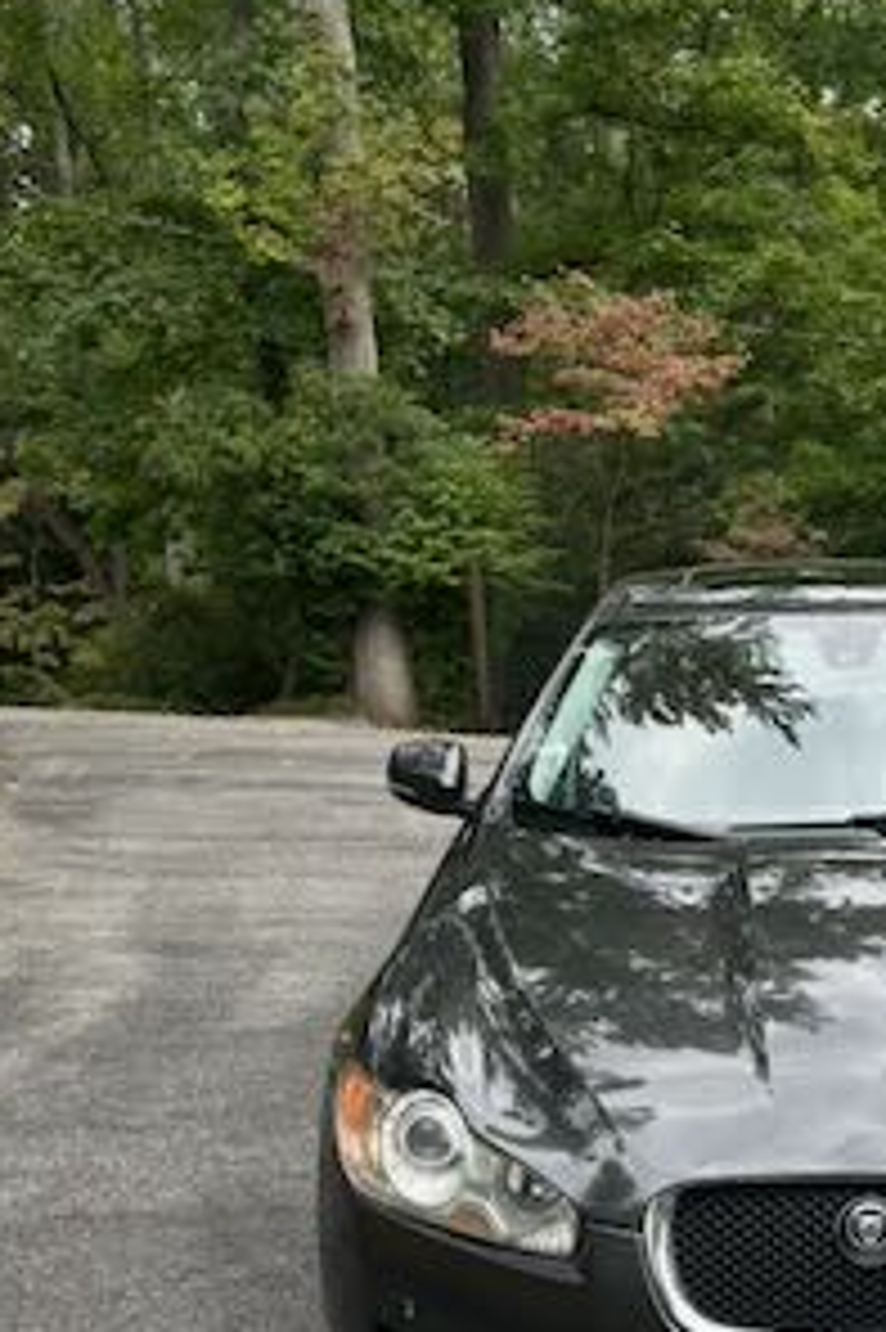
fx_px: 1996
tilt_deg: -5.4
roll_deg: +3.4
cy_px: 1017
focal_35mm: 54
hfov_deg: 24.3
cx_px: 810
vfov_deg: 36.0
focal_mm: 6.86
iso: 80
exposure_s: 1/541
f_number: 1.78
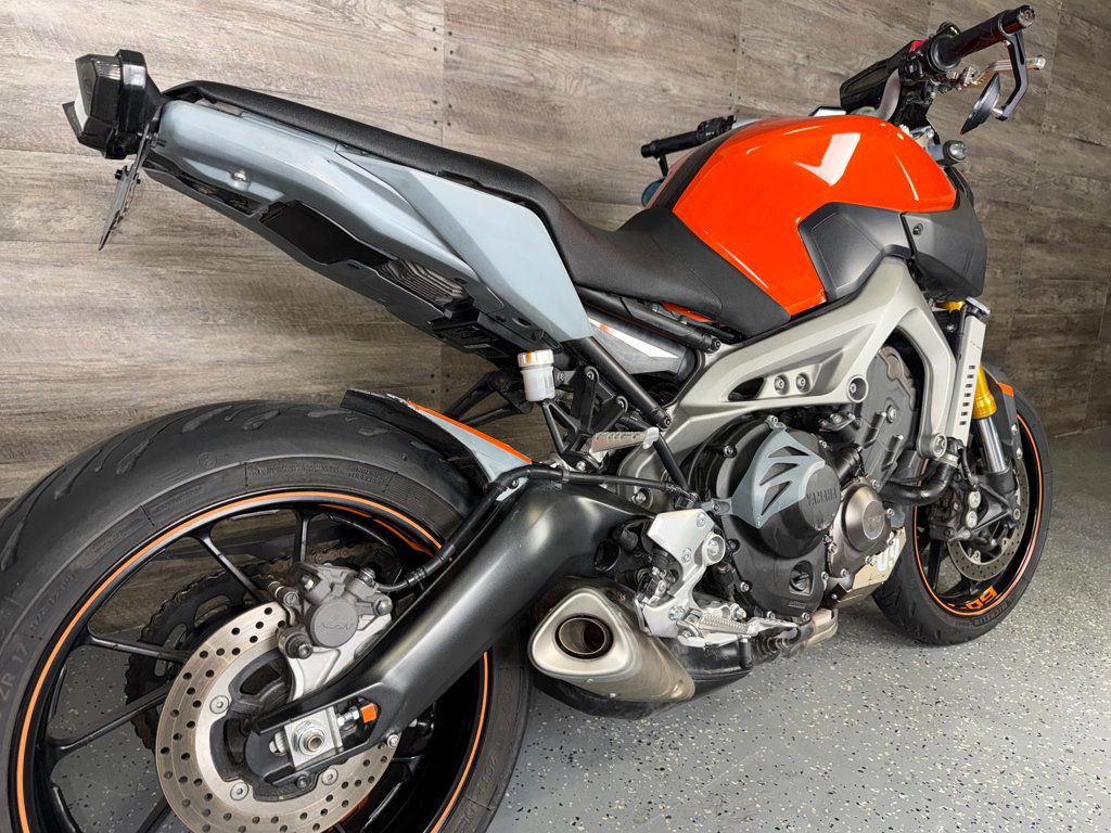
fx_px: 770
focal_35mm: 24
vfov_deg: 56.8
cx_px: 556
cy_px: 416
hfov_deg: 71.6
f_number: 1.78
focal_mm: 6.76
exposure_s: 1/21
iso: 64
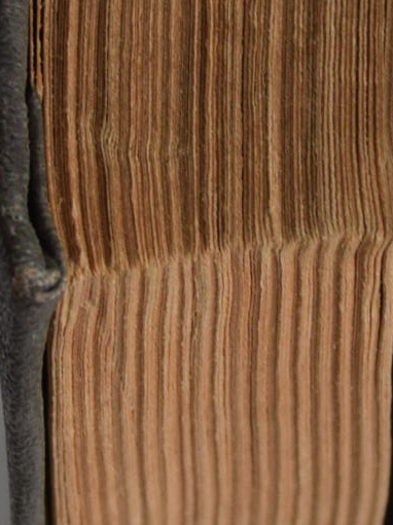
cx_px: 351
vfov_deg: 6.9
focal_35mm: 288
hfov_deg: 5.2
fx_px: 4363
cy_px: 27
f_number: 8
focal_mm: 34
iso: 400
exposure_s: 1/125
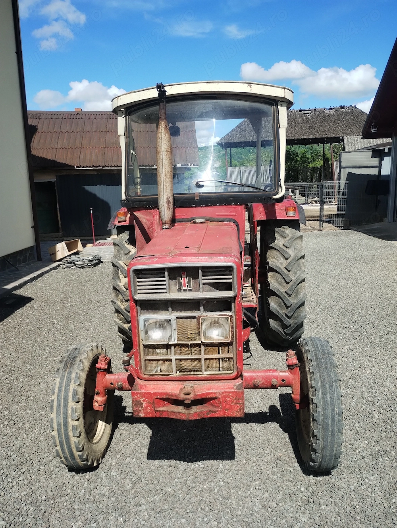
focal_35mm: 28
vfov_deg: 63.4
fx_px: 427
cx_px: 198
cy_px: 264
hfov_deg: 49.9
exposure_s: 1/722
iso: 100
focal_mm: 4.27
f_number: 1.8
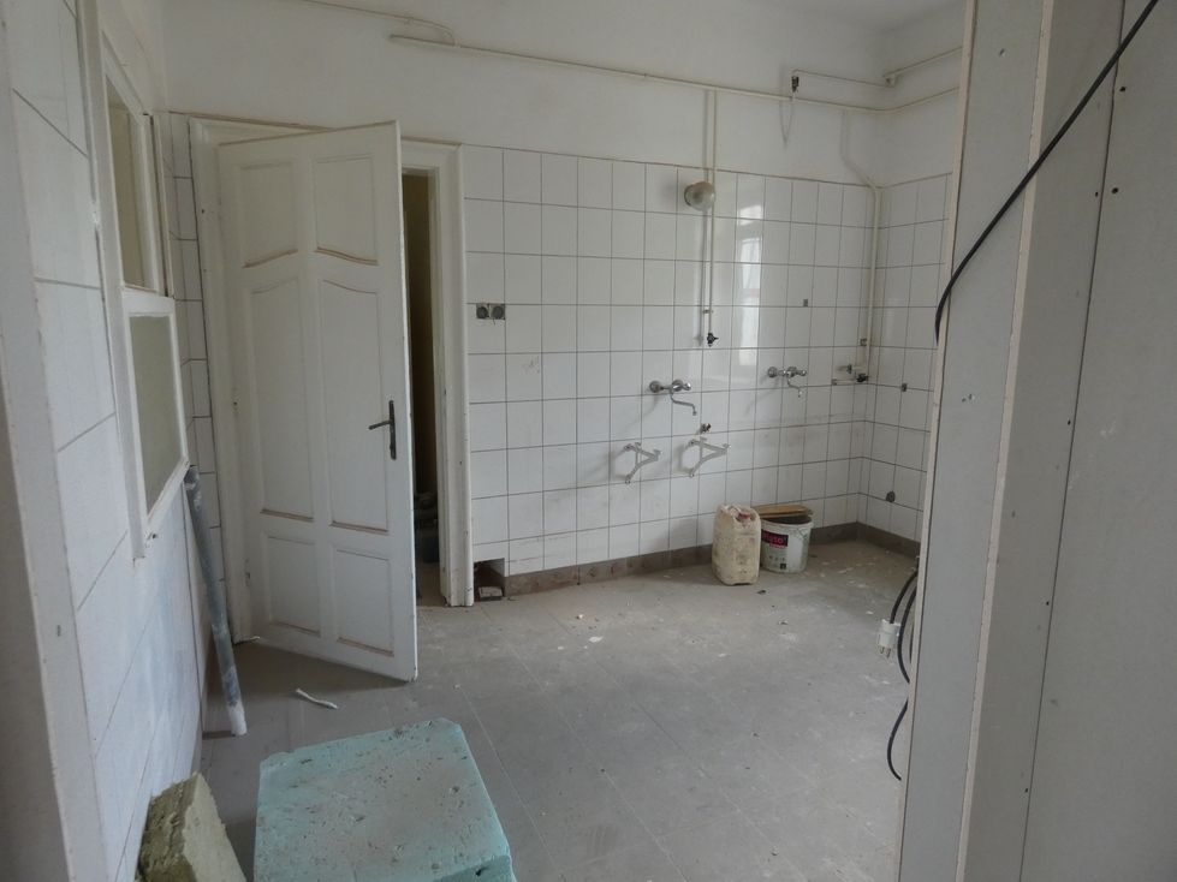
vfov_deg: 66.0
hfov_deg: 81.8
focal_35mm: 20
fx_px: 680
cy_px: 441
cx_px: 588
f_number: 2.8
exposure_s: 1/60
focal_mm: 3.6
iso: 320
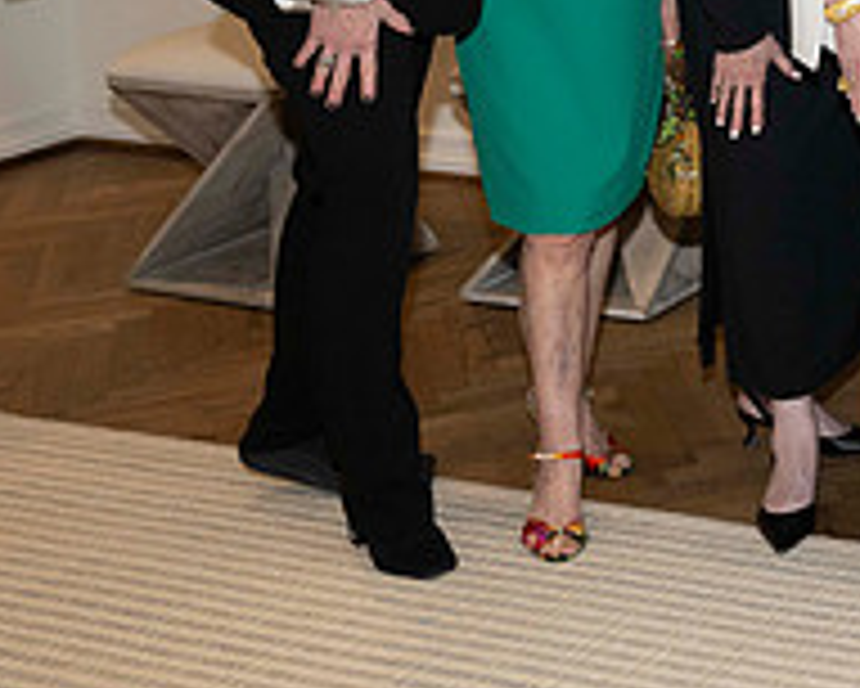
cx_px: 1184
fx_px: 1961
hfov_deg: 21.7
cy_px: -110
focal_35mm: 77
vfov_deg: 19.0
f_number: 5.6
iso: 800
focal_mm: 27
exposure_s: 1/80
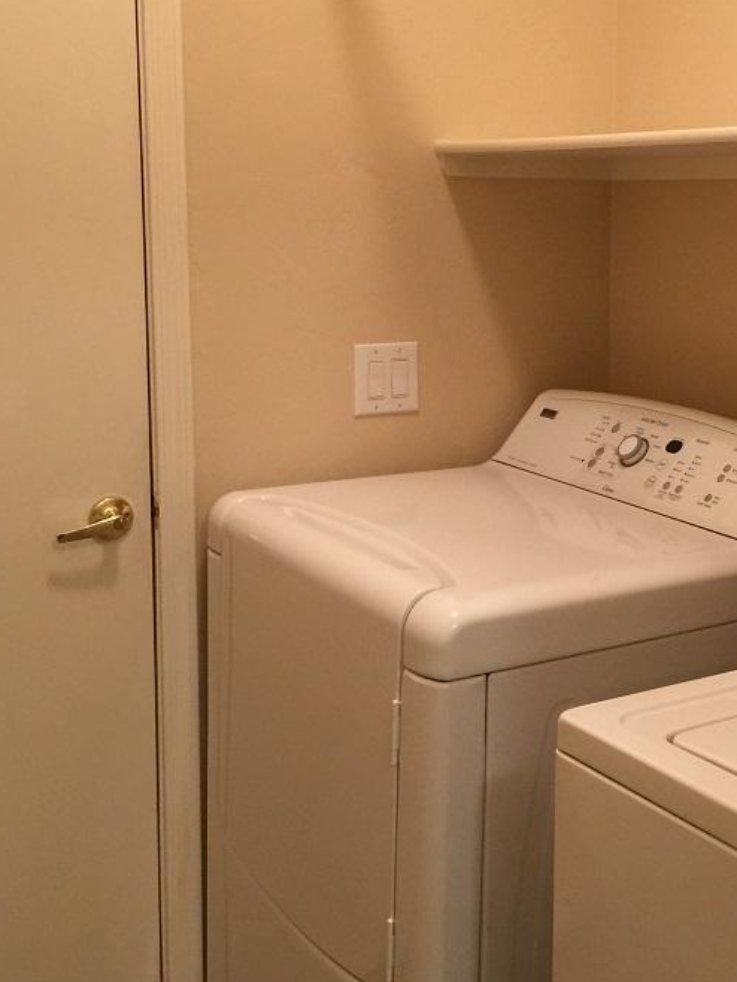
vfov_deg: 40.3
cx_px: 558
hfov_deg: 30.4
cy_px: 406
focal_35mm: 47
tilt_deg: -7.4
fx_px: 1333
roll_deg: -0.3
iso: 80
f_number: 2.2
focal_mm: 4.15
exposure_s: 1/15
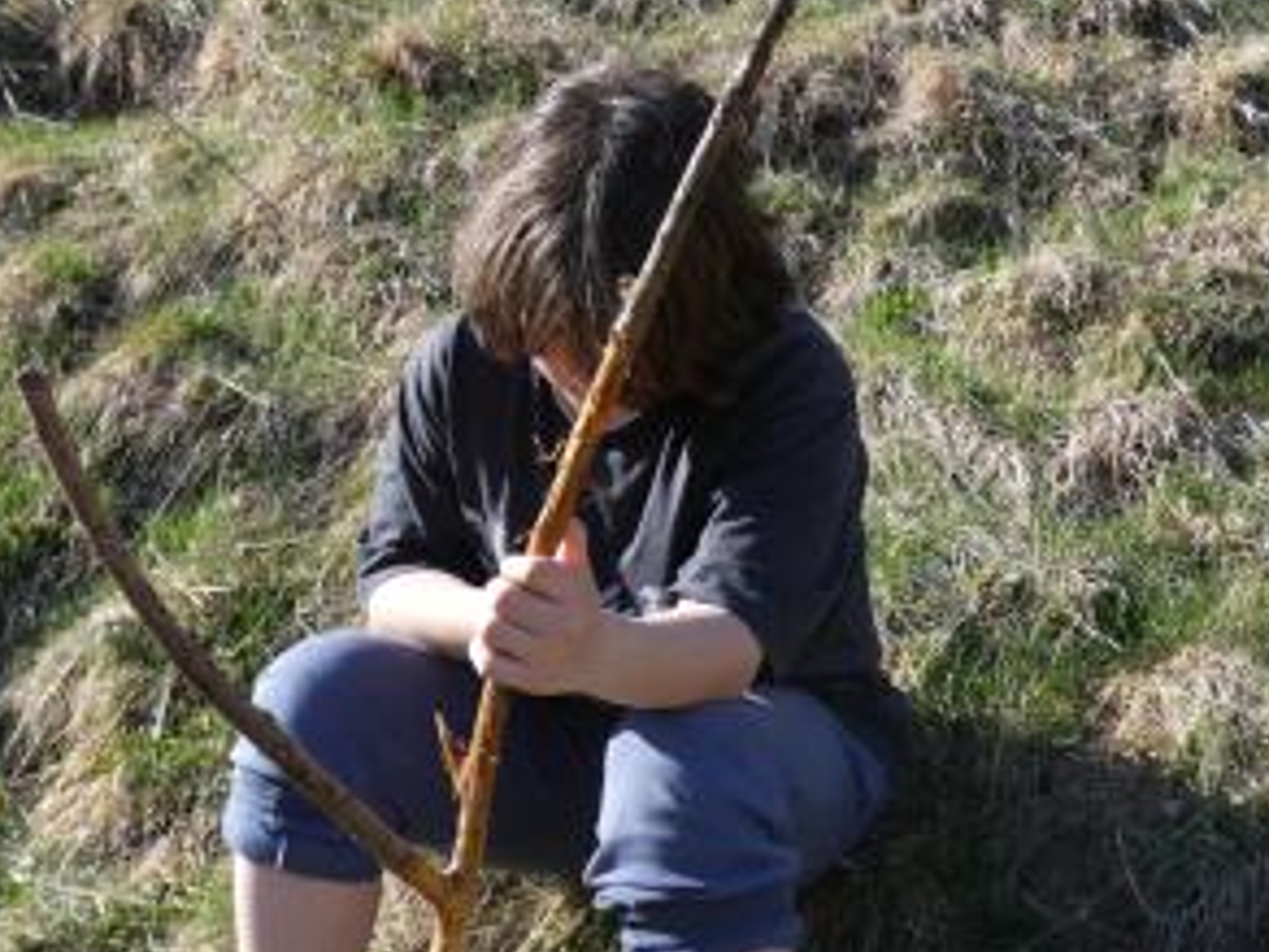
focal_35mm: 52
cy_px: 513
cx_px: 739
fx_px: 1906
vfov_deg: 28.0
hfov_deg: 36.7
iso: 80
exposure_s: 1/320
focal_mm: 6.8
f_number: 3.5
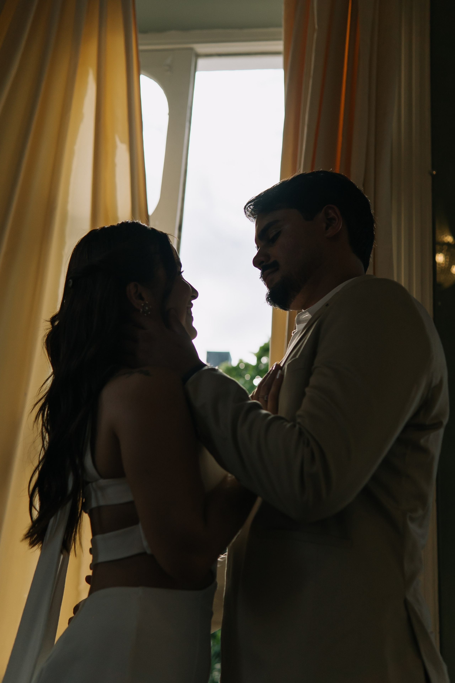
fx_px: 853
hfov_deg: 29.9
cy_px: 342
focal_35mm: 45
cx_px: 228
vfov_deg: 43.6
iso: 100
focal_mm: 30
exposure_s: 1/800
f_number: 2.5
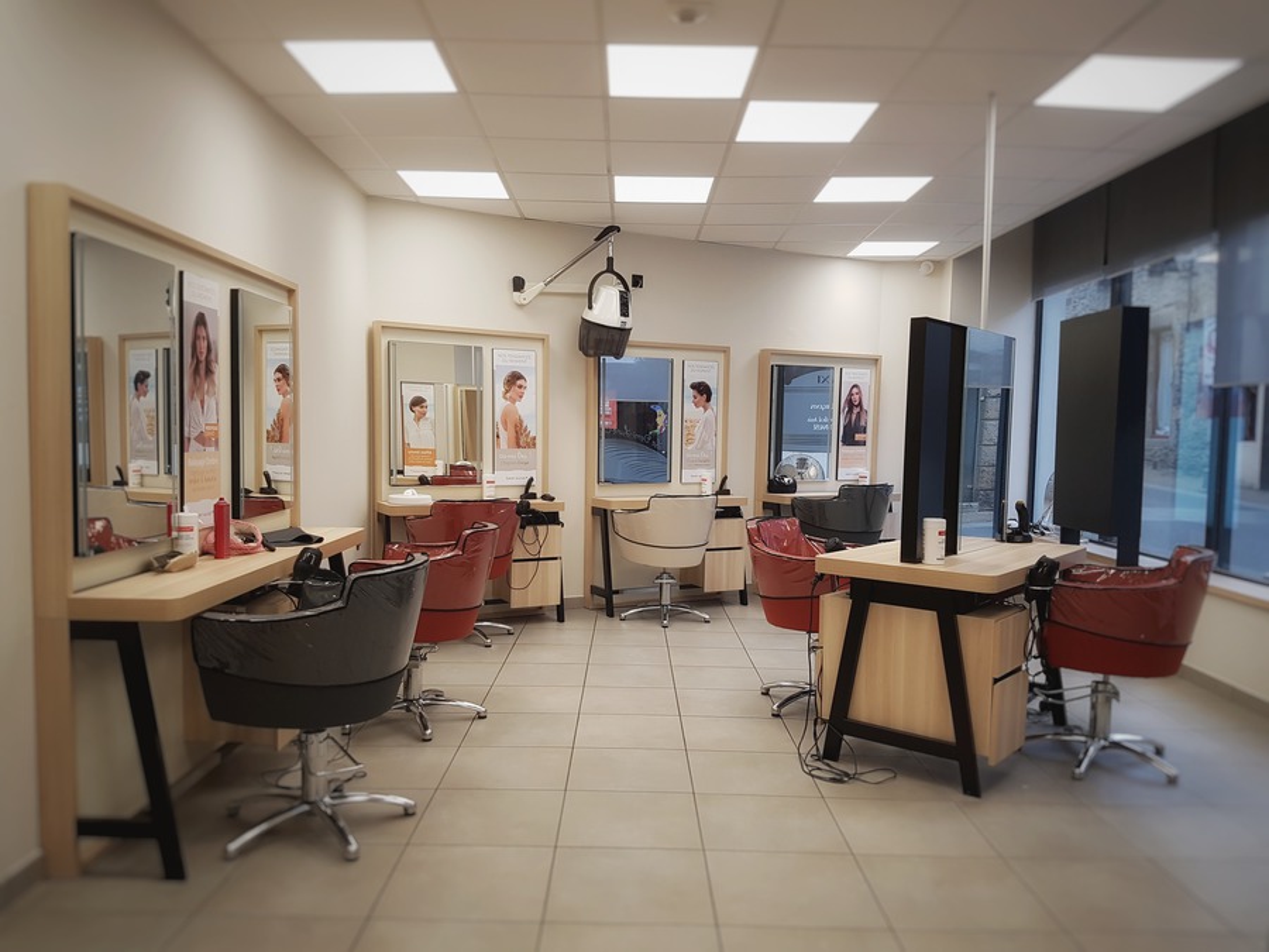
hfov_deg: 67.3
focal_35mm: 26
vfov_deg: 53.1
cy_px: 476
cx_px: 634
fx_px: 953
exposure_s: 1/100
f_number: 1.7
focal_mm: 4.2
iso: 80
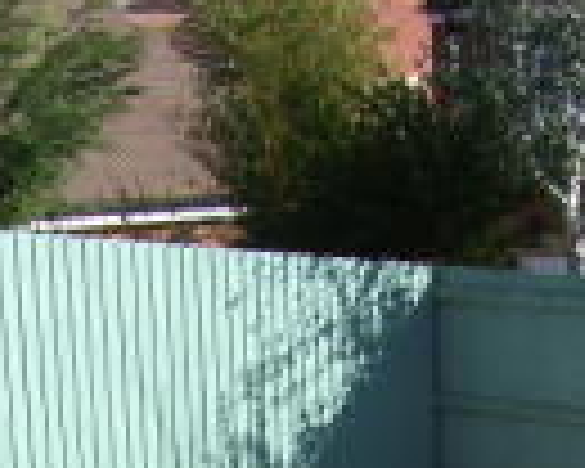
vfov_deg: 11.3
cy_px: 943
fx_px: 2130
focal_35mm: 123
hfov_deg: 15.5
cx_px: 119
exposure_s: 1/640
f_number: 4
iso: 64
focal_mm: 7.4
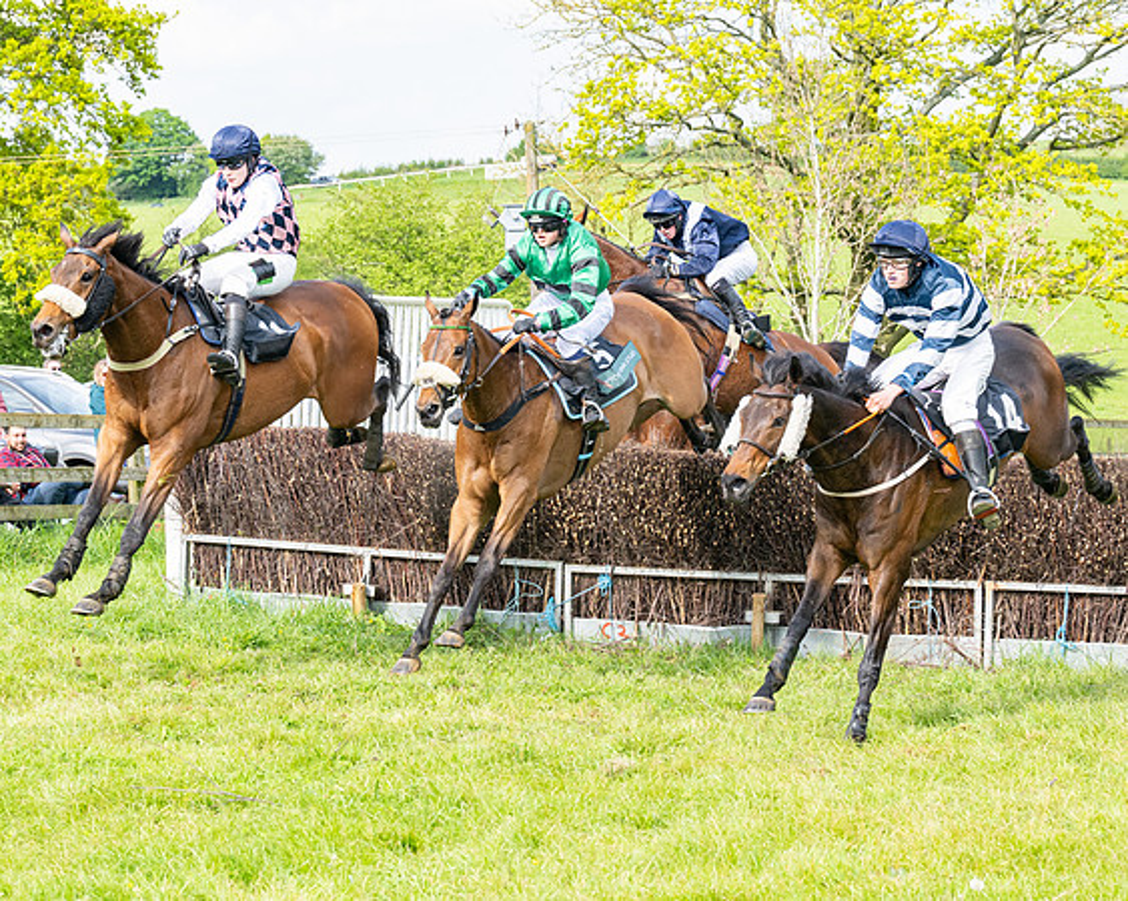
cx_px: 475
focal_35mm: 118
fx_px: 3948
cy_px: 450
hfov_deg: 16.3
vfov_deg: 13.0
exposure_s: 1/1000
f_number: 5.6
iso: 400
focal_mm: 70
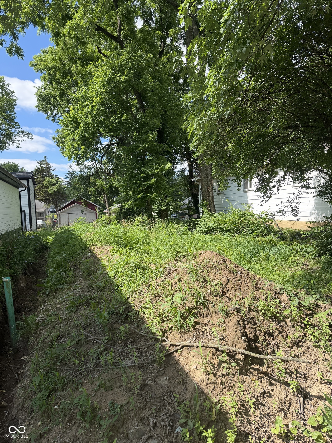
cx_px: 166
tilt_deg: -4.2
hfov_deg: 56.8
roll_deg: +4.3
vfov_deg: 71.6
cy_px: 222
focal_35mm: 24
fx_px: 307
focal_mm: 6.76
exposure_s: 1/2445
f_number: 1.78
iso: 100
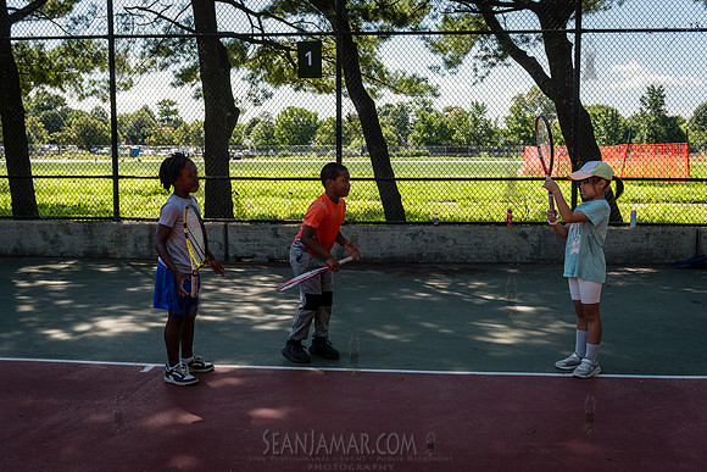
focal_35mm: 39
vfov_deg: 34.4
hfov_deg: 49.8
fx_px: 762
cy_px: 235
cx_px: 352
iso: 200
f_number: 3.5
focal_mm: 34
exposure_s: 1/640
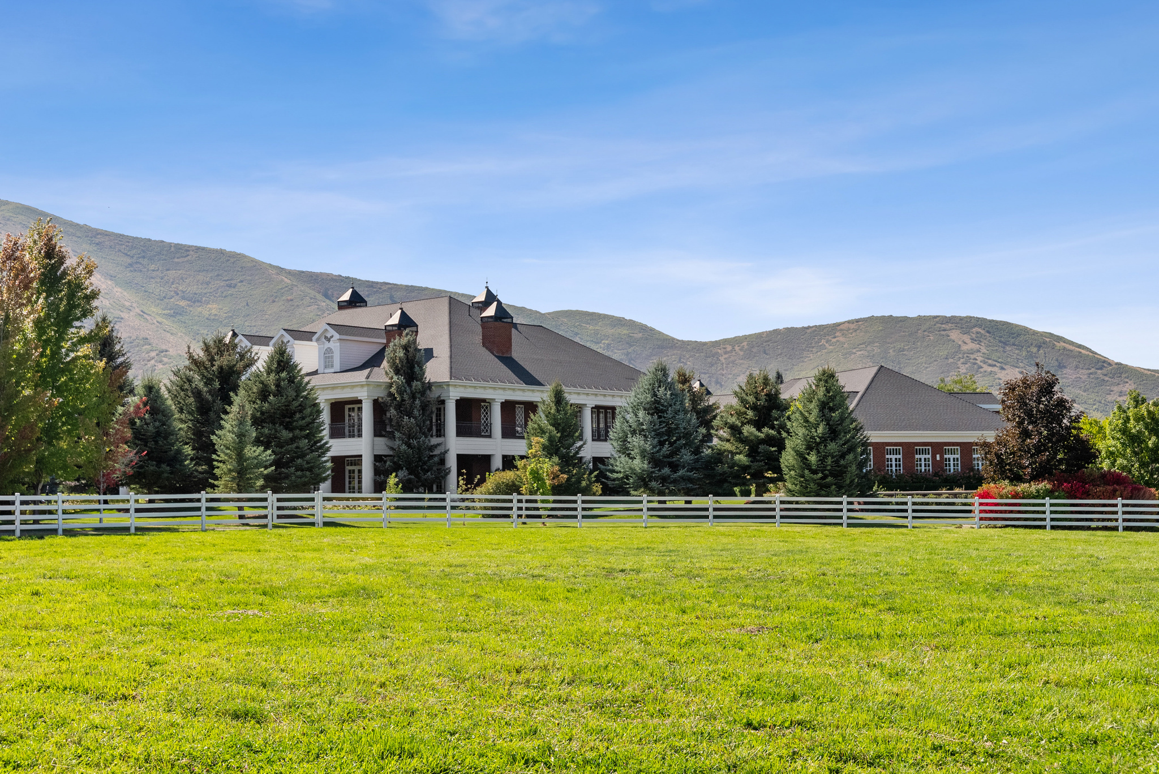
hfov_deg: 41.7
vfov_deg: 28.6
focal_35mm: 47
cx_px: 580
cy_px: 387
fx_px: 1520
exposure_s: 1/3200
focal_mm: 47.2
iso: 640
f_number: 5.6
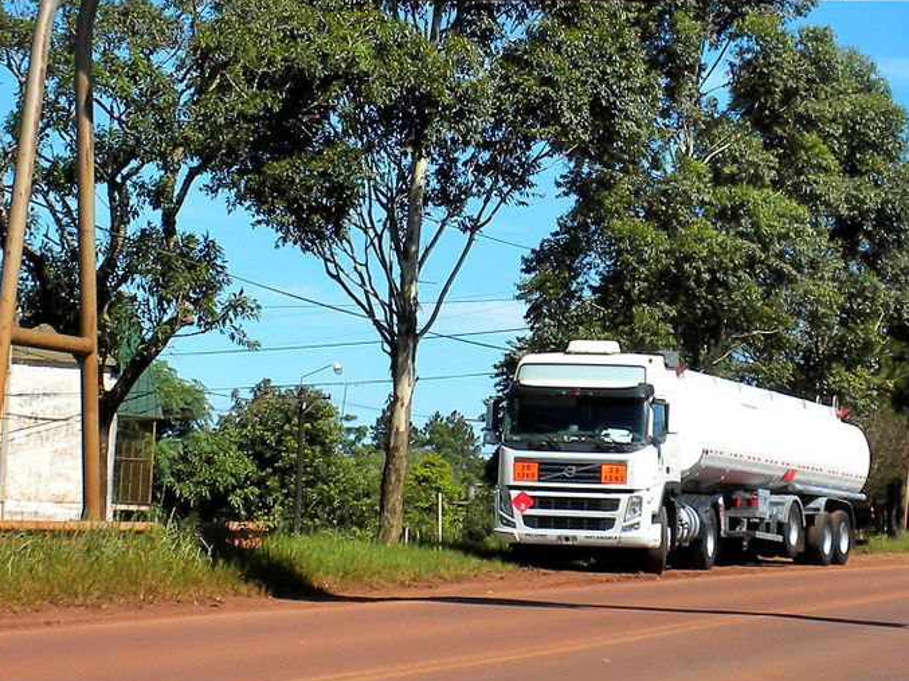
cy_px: 206
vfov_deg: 14.0
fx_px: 2756
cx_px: 526
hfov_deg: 18.7
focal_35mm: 105
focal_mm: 6.6
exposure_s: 1/128
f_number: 10
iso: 64
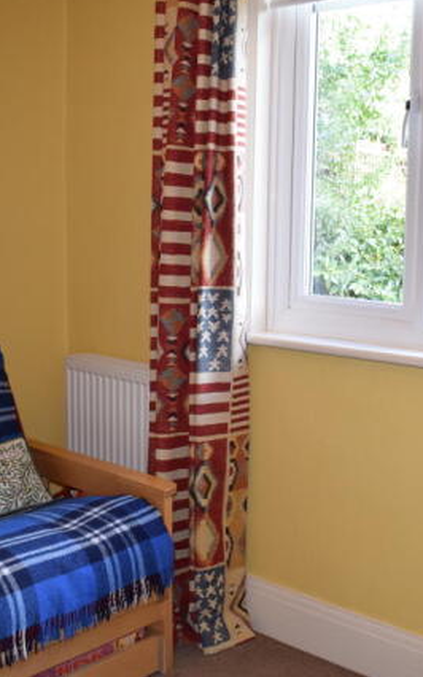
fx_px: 868
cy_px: 338
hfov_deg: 26.9
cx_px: 340
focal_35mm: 47
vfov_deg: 42.7
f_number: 5
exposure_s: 1/100
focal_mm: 20
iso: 800
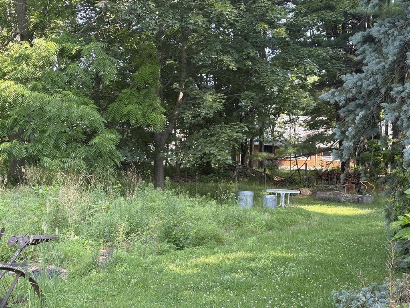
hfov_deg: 36.8
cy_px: 154
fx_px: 616
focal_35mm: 52
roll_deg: -2.4
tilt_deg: +1.1
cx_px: 205
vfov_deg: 28.0
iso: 50
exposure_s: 1/250
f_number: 1.6
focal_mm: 5.96
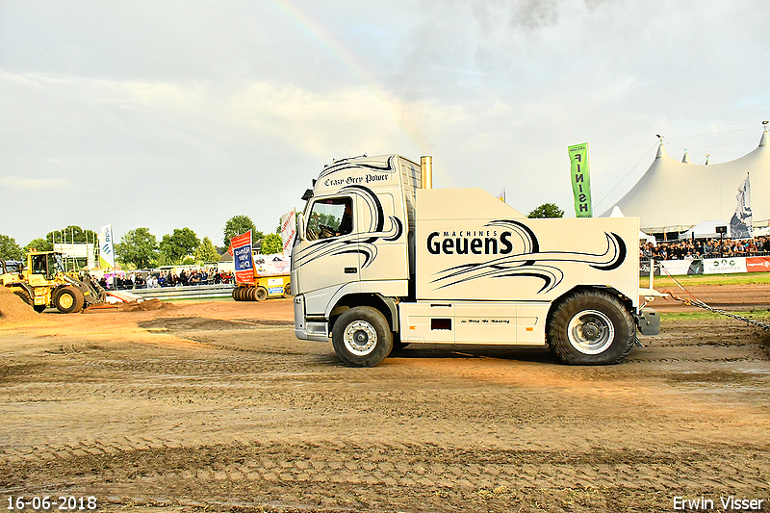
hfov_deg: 57.2
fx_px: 706
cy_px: 256
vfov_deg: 40.0
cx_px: 385
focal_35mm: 33
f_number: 4.5
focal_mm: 22
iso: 1600
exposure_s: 1/8000
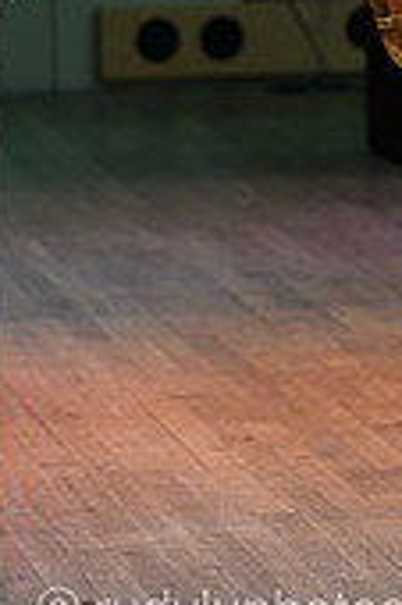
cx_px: 519
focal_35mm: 438
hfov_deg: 3.1
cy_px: -93
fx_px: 7351
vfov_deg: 4.7
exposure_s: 1/125
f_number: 6.3
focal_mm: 165
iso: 1000
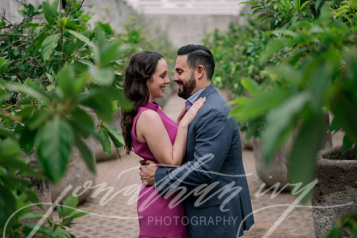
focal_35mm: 56
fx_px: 550
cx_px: 178
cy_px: 119
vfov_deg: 24.4
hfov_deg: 36.0
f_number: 2
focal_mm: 50
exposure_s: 1/320
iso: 80
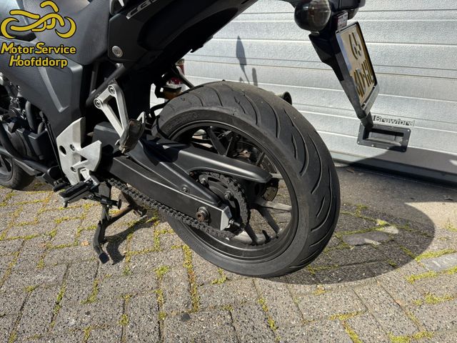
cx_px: 228
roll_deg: +0.9
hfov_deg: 71.6
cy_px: 172
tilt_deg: -24.1
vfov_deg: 56.8
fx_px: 317
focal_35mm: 24
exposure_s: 1/4975
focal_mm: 6.76
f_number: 1.78
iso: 100
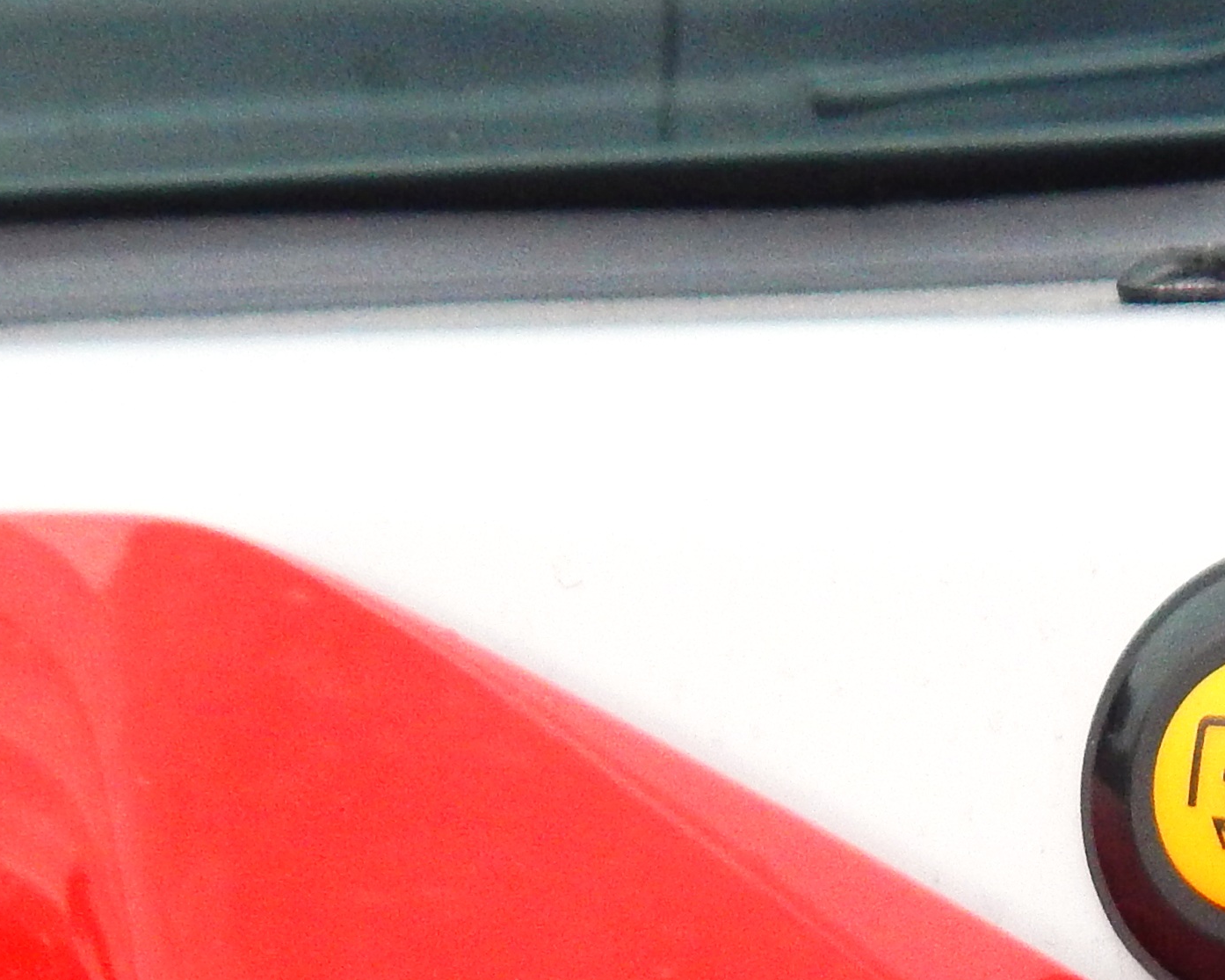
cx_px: 1028
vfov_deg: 19.2
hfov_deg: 26.1
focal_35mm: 71
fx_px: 2574
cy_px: 1413
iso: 280
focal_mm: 4
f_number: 3
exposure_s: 1/250
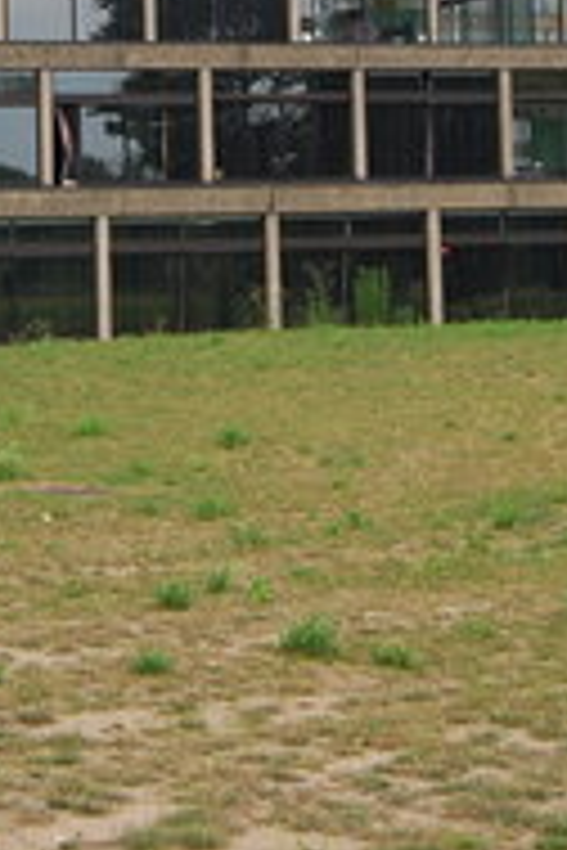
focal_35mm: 112
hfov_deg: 12.2
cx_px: 153
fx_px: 2646
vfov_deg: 17.6
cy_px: -112
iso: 160
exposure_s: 1/1000
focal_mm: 22
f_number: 4
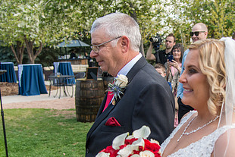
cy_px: 104
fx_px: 379
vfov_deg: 23.3
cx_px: 177
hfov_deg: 33.8
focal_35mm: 58
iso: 400
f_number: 4
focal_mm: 31
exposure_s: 1/400
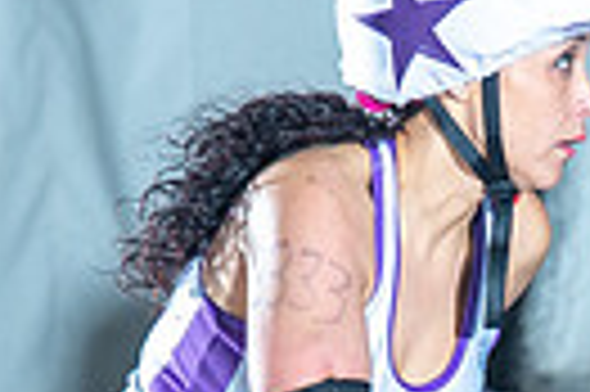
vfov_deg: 1.5
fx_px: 14519
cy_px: 665
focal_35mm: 887
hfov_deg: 2.3
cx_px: 486
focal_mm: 200
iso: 800
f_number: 7.1
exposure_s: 1/160
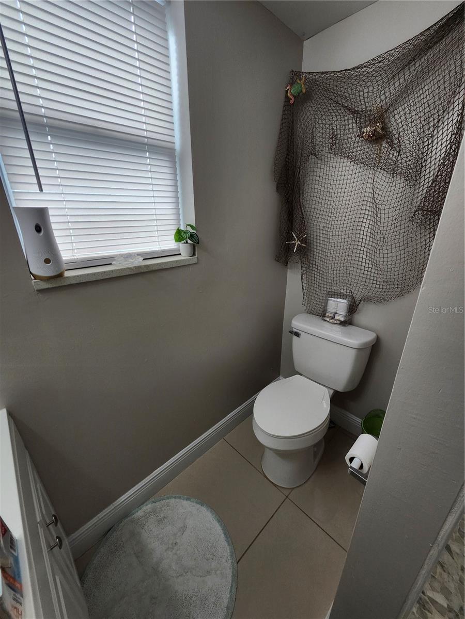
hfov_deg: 89.9
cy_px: 310
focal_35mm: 13
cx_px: 232
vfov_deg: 106.2
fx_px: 233
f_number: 2.2
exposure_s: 1/60
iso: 64
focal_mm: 1.74
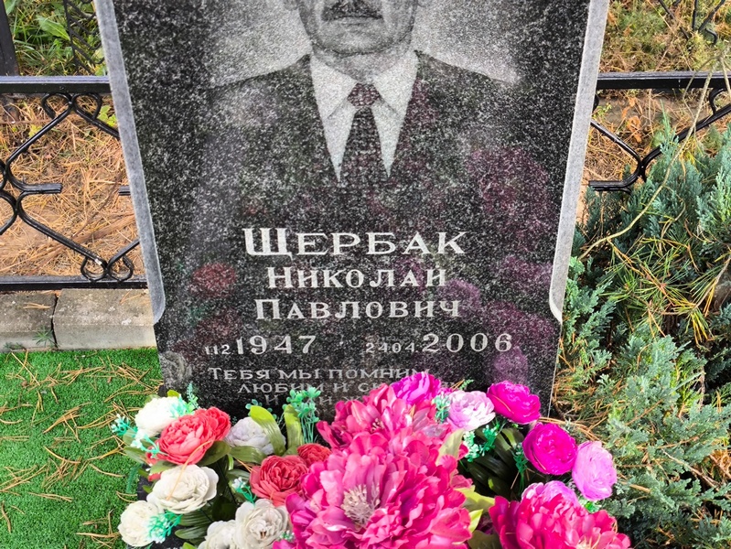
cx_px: 366
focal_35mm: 50
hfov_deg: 38.2
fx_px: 1056
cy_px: 274
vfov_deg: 29.1
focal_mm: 4.71
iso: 50
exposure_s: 1/160
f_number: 1.7
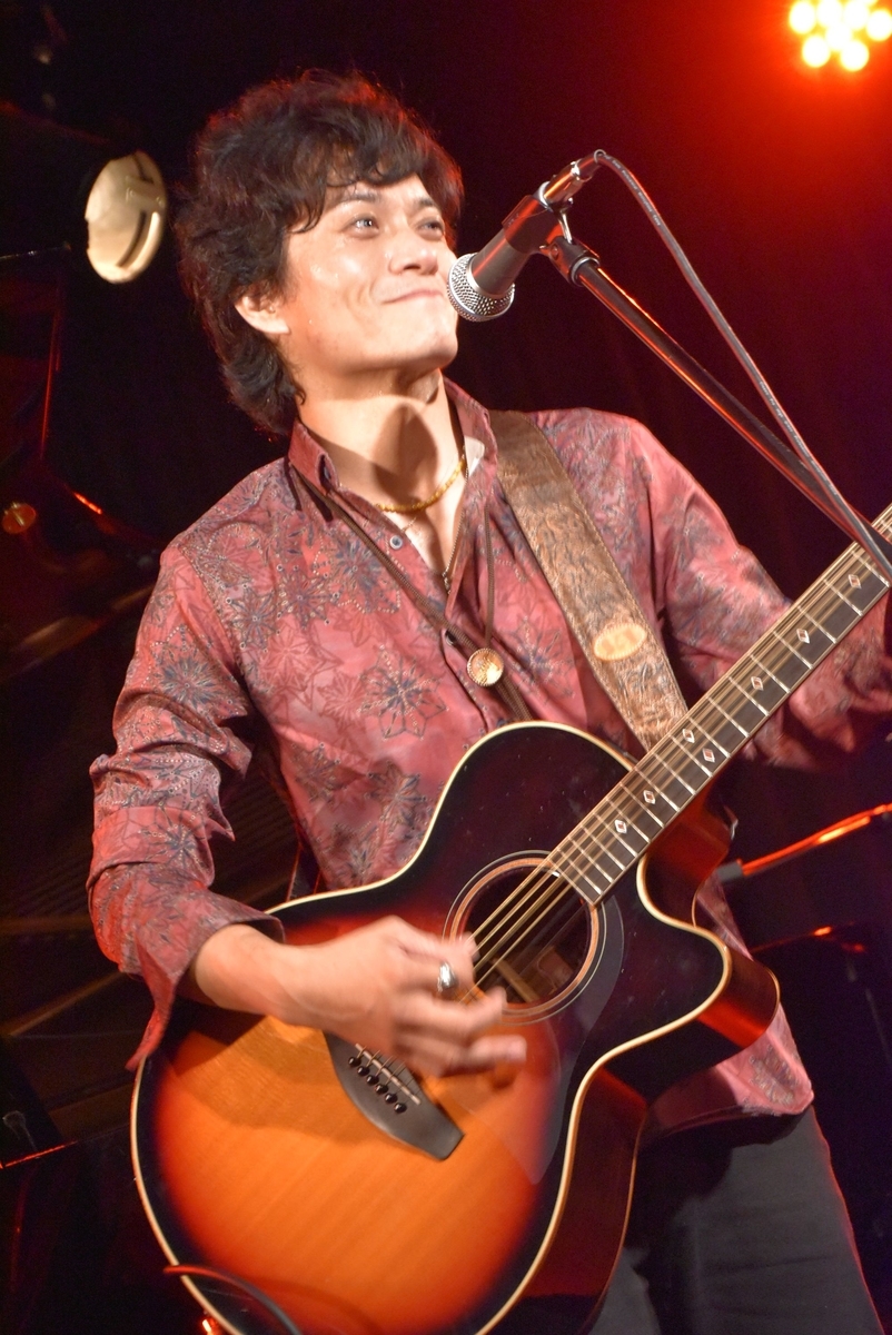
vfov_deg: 19.4
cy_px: 668
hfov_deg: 13.1
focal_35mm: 105
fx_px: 3895
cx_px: 446
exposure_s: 1/60
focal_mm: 70
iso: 5000
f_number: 5.3
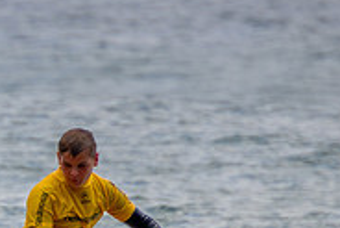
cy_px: 420
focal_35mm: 1734
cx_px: -248
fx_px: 16389
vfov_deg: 0.8
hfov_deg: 1.2
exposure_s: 1/2000
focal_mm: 400
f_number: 5.6
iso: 280
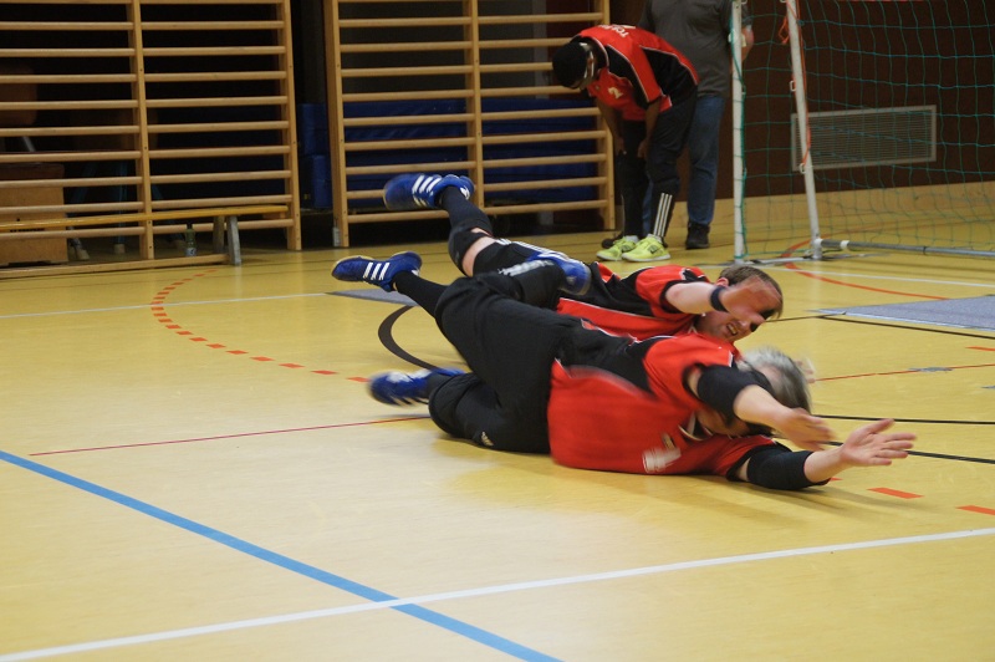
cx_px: 498
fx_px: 2900
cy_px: 331
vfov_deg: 13.0
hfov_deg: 19.5
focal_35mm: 105
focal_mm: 70
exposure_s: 1/50
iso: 1600
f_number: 5
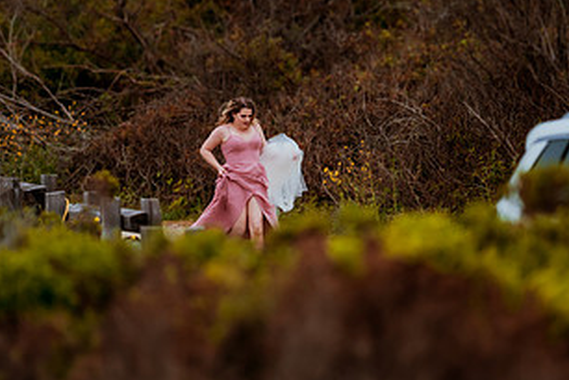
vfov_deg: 5.4
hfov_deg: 8.1
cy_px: 148
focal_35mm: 255
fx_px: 4032
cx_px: 293
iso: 500
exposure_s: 1/4000
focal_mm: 135
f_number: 1.8
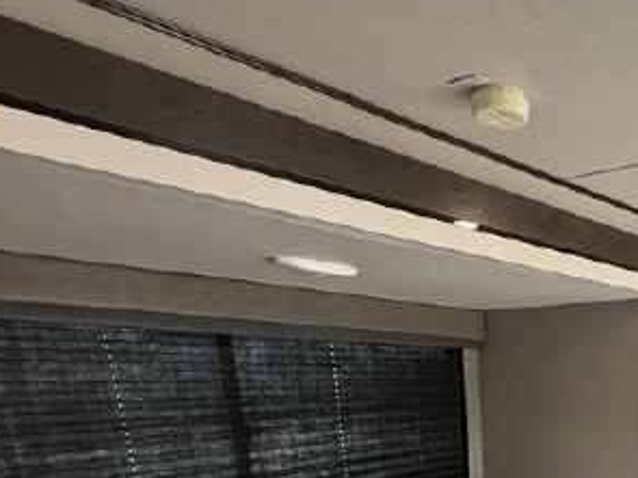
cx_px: 627
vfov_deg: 30.2
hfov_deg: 42.7
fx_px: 700
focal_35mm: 38
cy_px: 614
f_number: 2.2
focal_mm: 2.22
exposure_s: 1/99
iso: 200
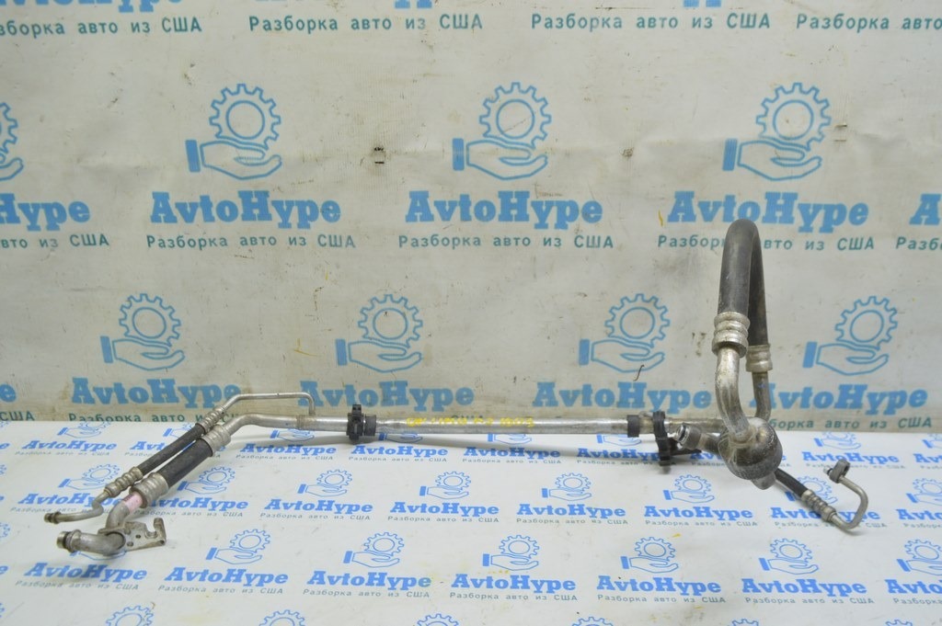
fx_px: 784
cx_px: 471
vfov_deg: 43.5
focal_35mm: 30
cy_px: 313
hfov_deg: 62.0
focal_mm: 20
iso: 400
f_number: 5.6
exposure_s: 1/20
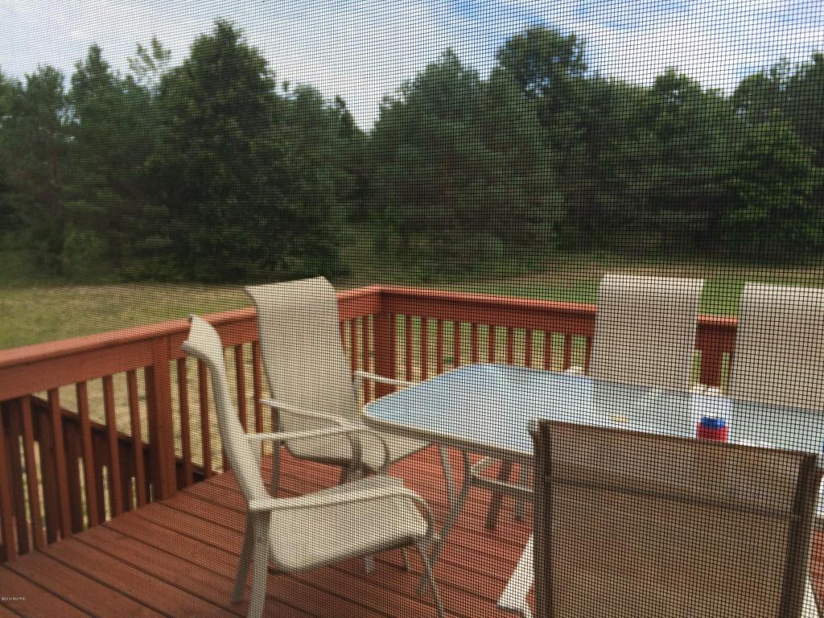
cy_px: 309
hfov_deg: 61.7
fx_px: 690
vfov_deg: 48.2
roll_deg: -0.1
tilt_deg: -11.0
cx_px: 412
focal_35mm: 29
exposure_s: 1/954
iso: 32
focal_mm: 4.15
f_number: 2.2
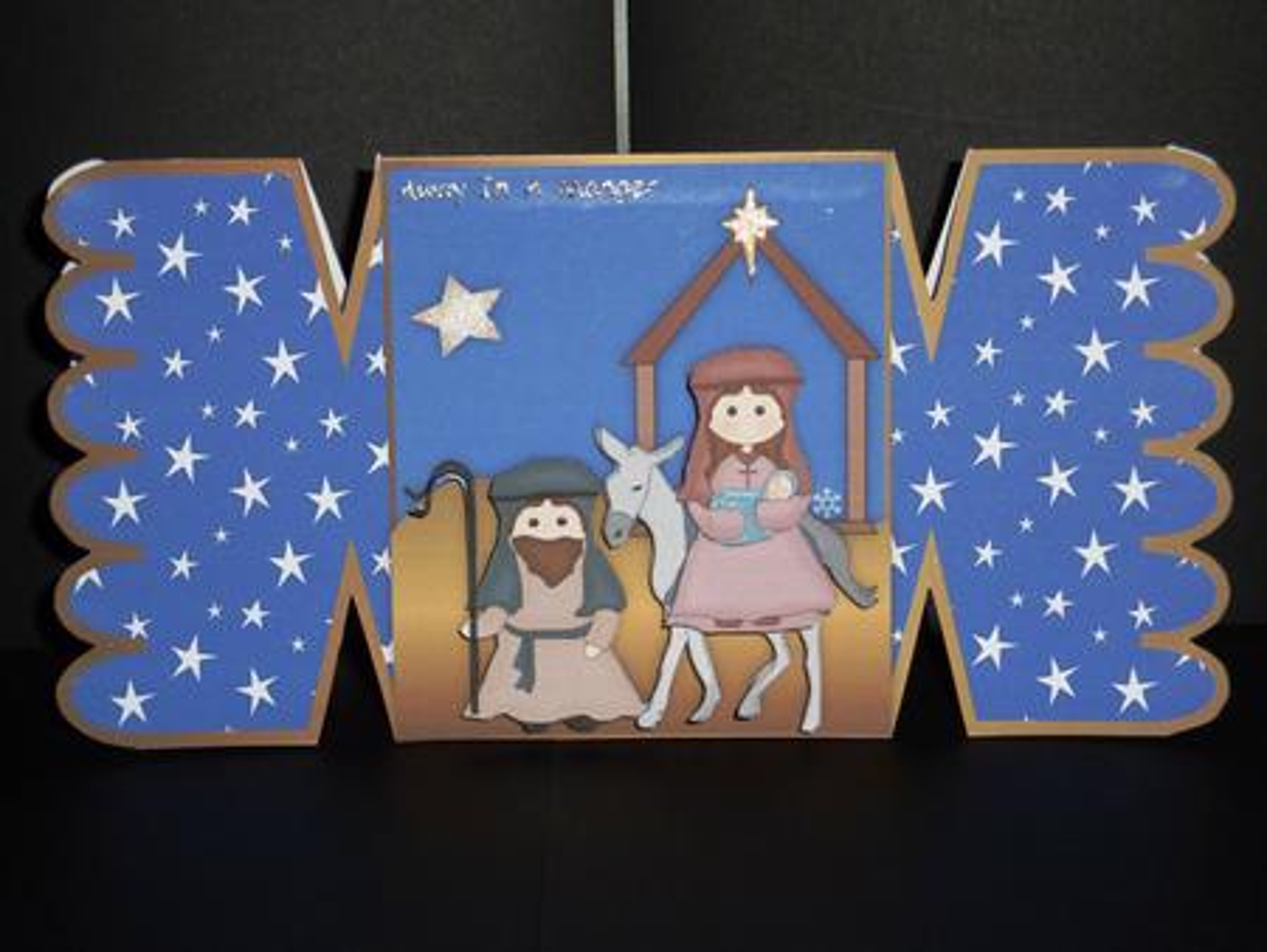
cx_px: 634
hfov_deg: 30.7
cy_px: 476
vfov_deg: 23.3
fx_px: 2307
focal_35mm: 63
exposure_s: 1/30
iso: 100
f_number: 4
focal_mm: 10.3
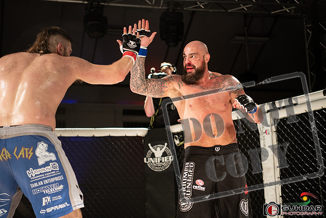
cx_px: 163
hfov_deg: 28.8
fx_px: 634
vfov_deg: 19.5
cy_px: 109
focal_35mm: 70
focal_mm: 70
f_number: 2.8
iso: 1250
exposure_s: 1/1000
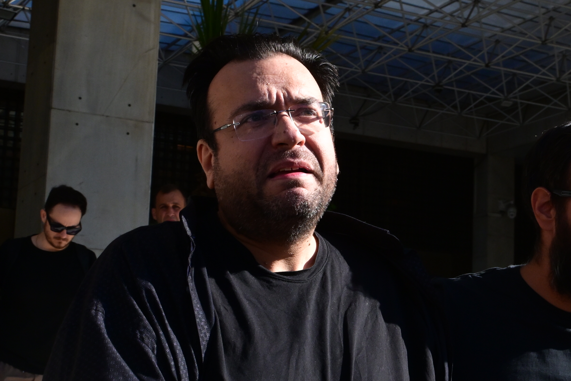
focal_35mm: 42
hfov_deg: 46.4
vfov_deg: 31.9
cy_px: 190
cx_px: 286
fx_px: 666
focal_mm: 28
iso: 1000
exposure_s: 1/800
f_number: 11
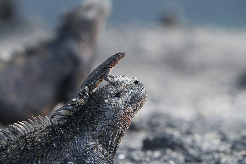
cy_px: 82
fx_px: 4100
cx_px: 123
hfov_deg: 3.4
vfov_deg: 2.3
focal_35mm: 600
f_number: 10
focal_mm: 600
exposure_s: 1/320
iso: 320
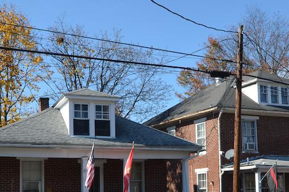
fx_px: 515
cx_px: 137
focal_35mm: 64
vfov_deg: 20.9
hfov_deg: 31.3
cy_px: 148
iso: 140
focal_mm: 17
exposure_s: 1/250
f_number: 8
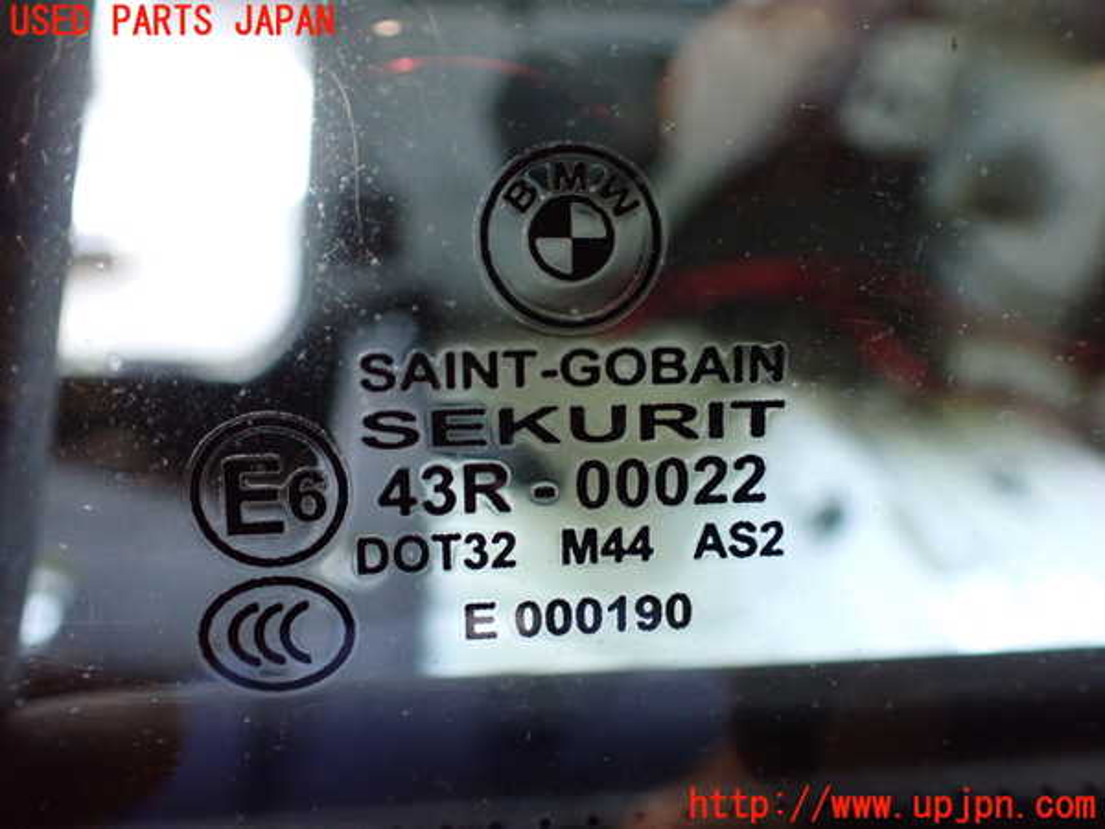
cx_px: 552
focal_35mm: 30
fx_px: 958
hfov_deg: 60.0
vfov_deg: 46.8
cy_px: 414
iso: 800
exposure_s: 1/30
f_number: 2.3
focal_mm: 5.4
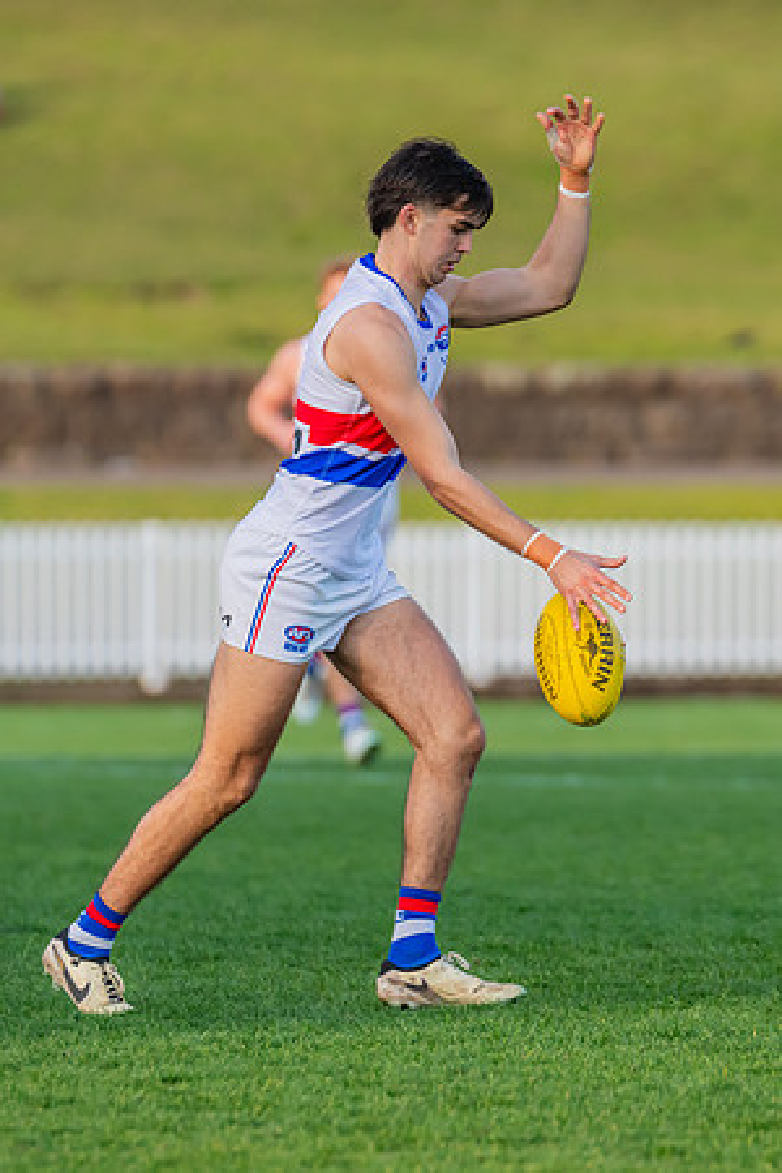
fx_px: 19514
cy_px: 585
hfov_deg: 2.3
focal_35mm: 599
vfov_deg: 3.4
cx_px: 369
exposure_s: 1/1250
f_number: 5.6
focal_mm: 380
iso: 800
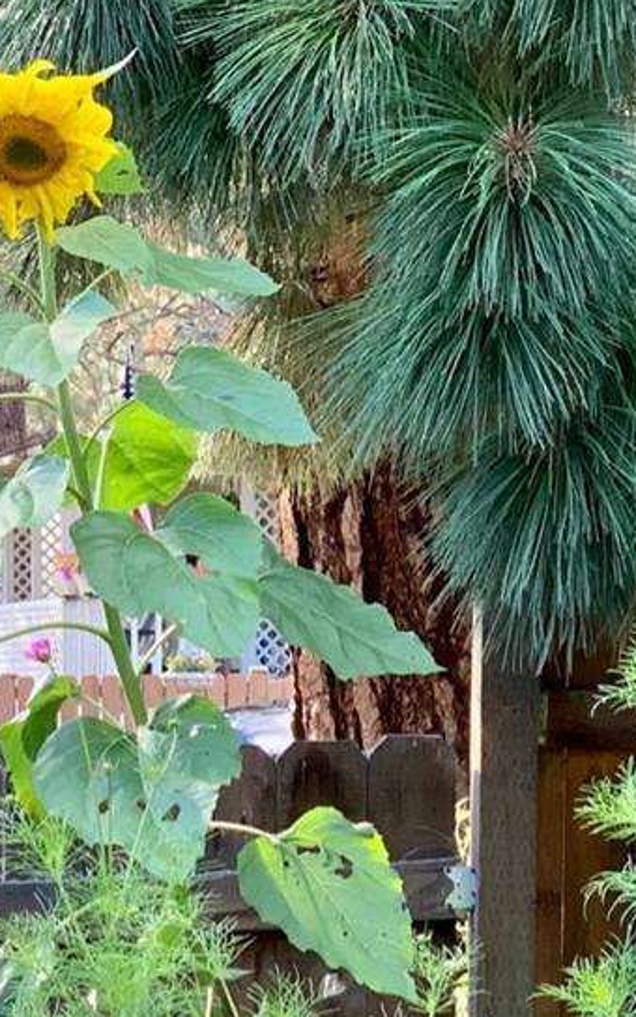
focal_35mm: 152
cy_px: 1013
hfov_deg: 8.6
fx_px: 4215
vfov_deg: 13.6
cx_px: 372
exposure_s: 1/103
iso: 125
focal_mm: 6
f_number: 2.4
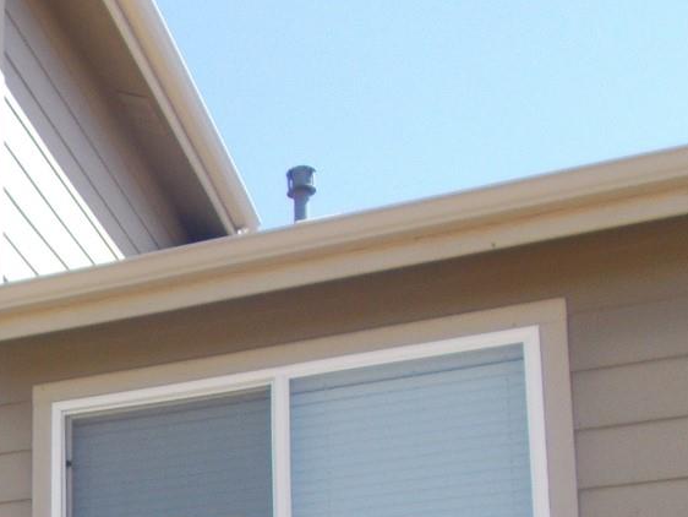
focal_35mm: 74
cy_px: 714
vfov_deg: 18.2
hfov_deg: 23.3
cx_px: -204
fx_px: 1471
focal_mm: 4.6
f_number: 3.2
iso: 80
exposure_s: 1/320
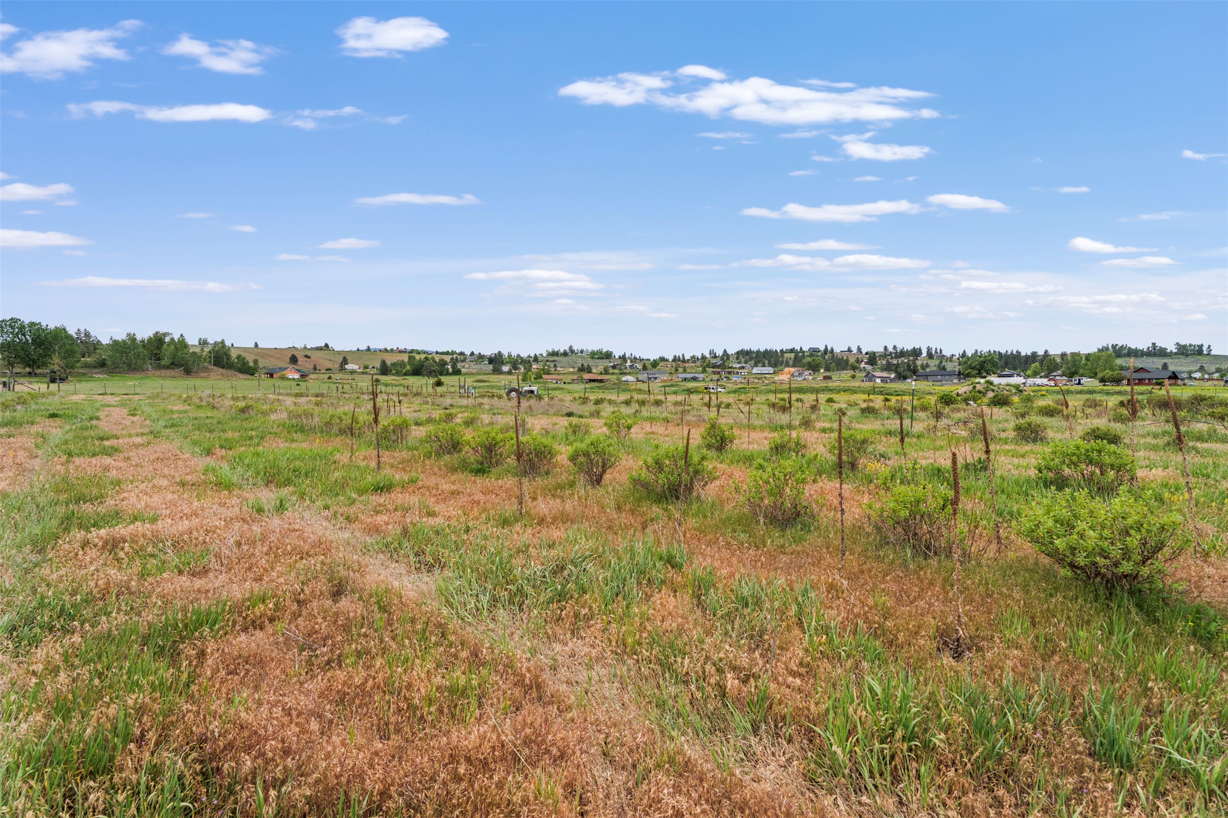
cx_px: 614
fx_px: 546
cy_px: 409
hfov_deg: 96.7
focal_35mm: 16
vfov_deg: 73.7
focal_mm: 16
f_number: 9
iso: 250
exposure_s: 1/640
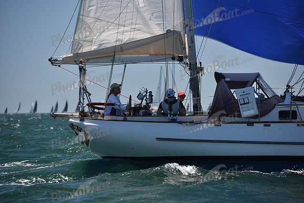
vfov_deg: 6.8
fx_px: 1698
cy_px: 102
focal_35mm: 201
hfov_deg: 10.2
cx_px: 152
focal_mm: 200
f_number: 5.6
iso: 250
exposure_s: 1/800
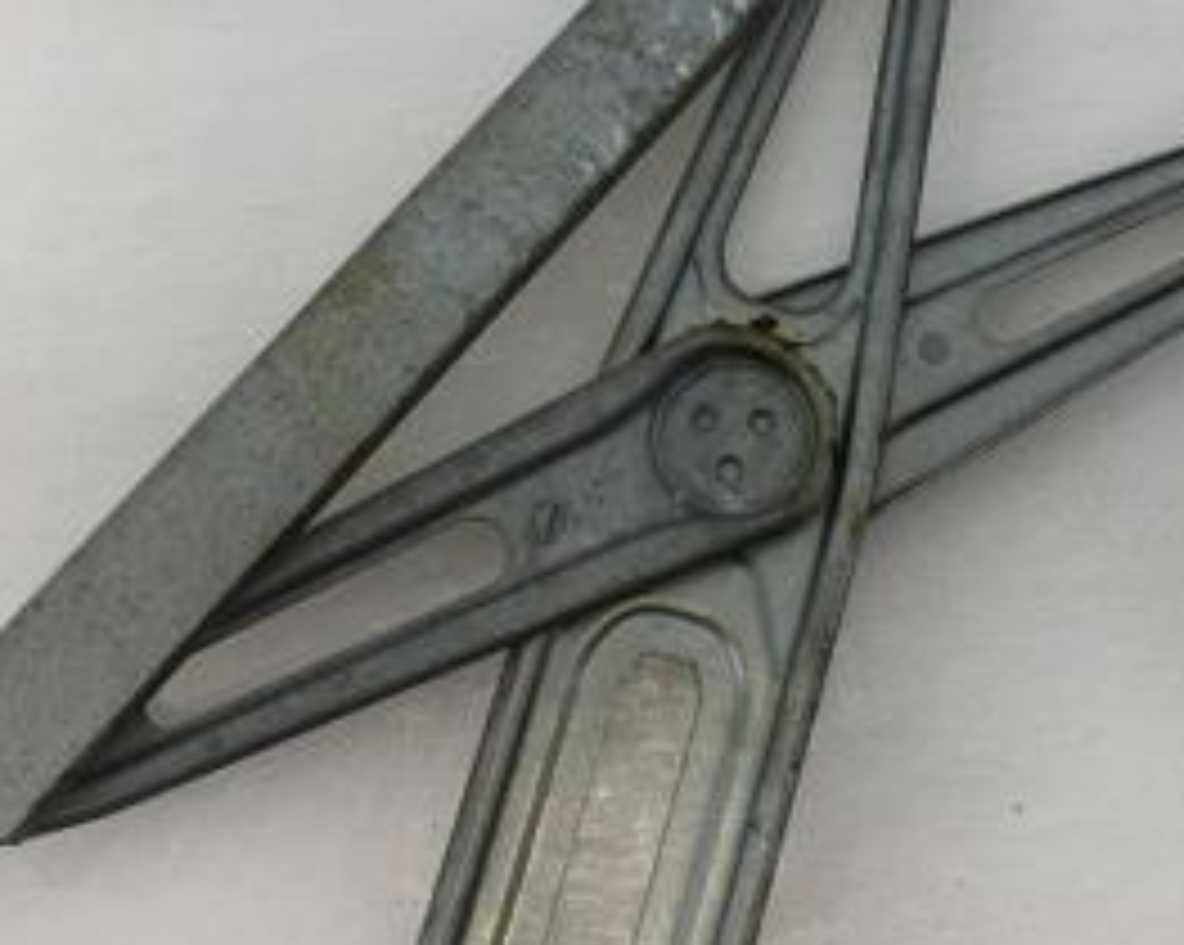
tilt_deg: -74.5
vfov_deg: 21.8
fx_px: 2416
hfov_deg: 27.3
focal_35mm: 69
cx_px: 819
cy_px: 180
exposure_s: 1/591
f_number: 2.2
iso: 25
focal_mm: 4.15
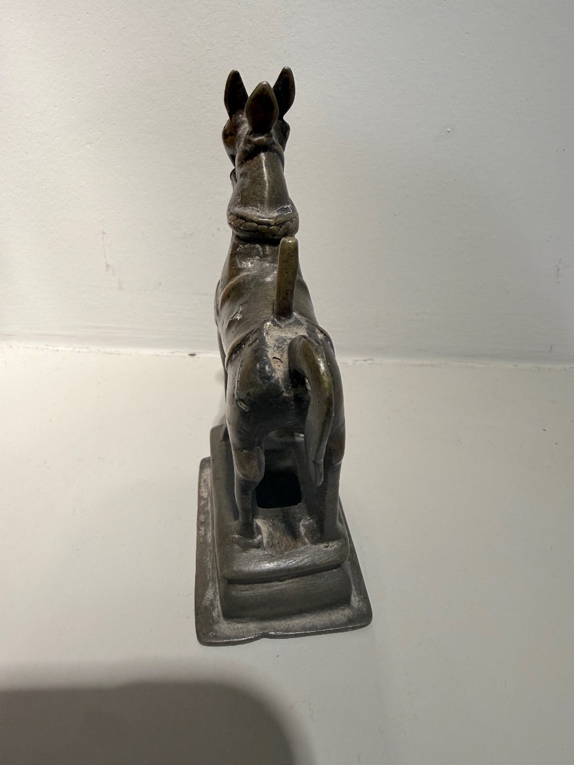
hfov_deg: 56.8
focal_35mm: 24
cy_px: 382
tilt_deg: -23.4
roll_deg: -0.4
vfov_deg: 71.6
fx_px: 531
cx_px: 287
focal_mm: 2.22
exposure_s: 1/100
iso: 125
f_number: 2.2
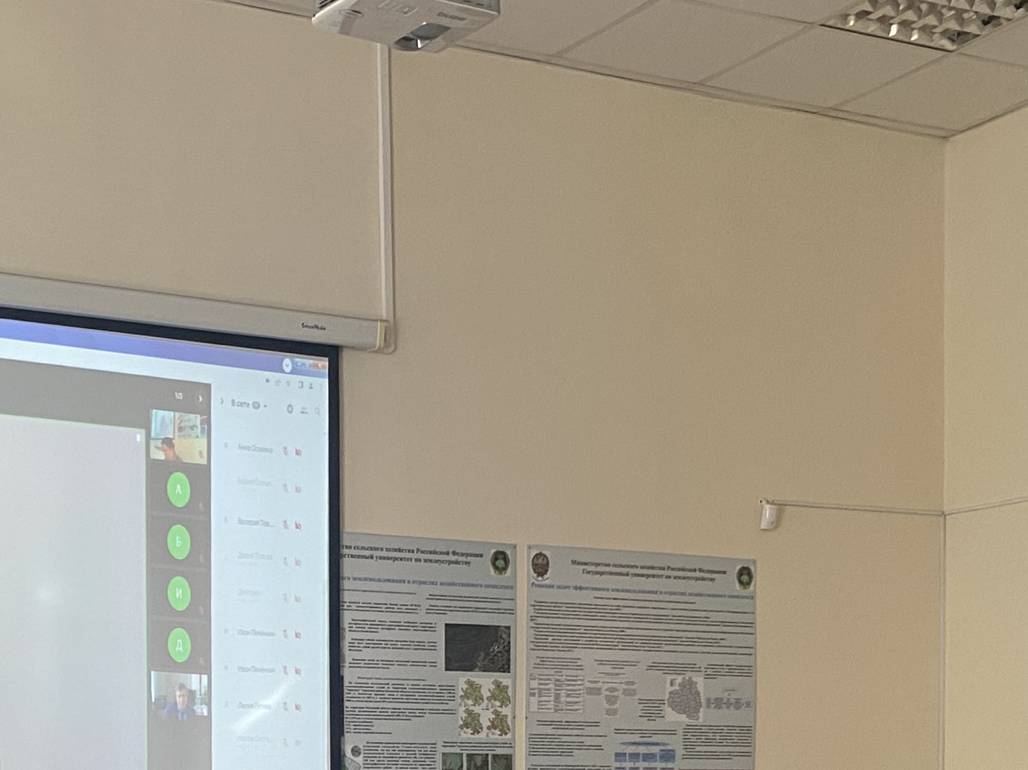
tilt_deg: -4.4
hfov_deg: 28.2
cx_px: 269
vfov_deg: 19.9
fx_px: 2019
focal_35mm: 68
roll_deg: +0.5
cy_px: 995
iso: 160
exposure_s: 1/60
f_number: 1.8
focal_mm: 4.25
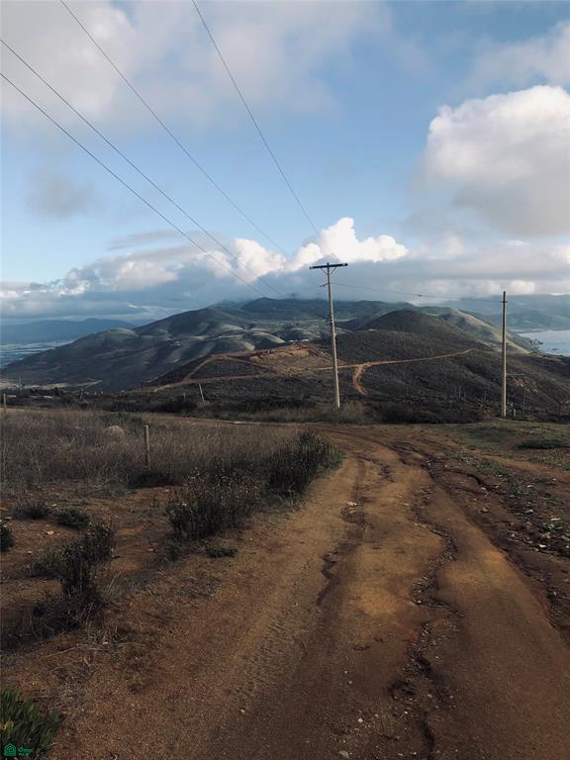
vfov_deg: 63.4
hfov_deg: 49.7
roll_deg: +1.1
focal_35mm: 28
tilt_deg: -1.9
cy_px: 380
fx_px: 615
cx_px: 285
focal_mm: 3.99
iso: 20
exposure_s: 1/823
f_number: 1.8
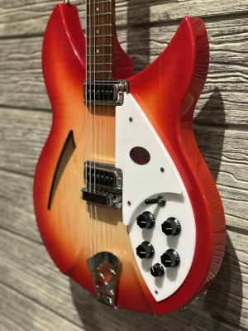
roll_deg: +0.8
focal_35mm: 48
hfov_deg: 30.3
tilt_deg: -11.5
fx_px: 459
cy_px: 166
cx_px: 124
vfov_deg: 39.7
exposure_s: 1/60
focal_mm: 6.86
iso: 80
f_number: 1.78
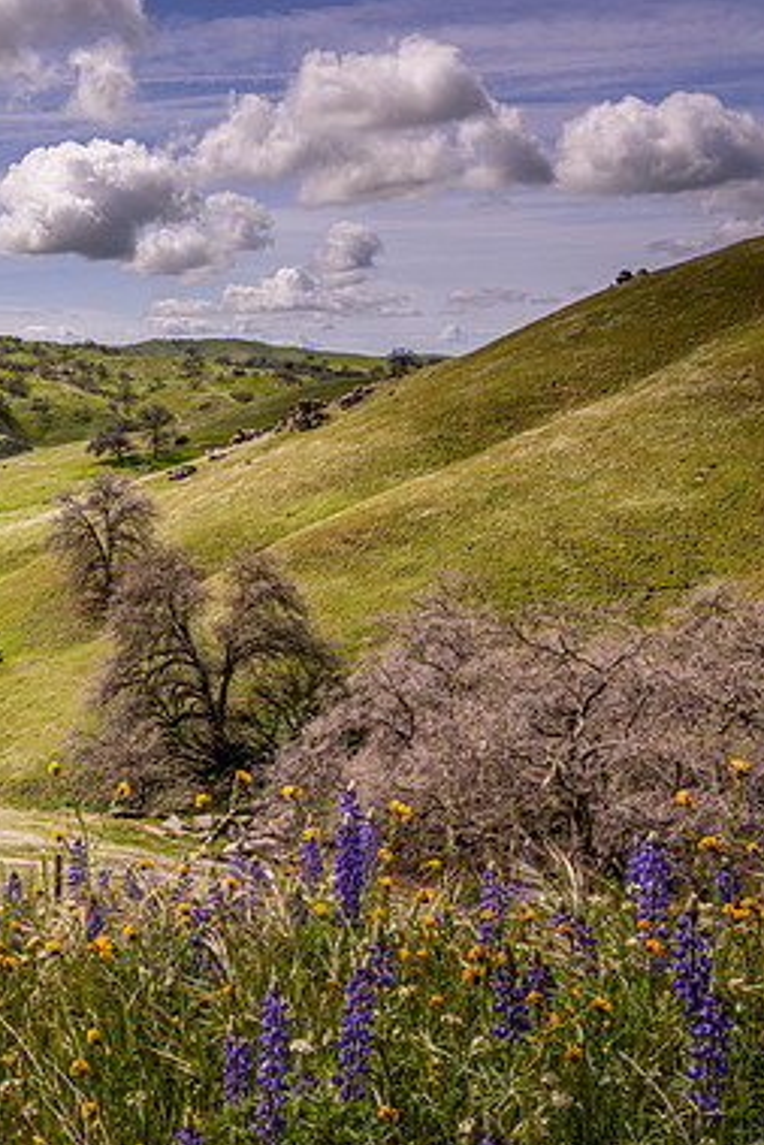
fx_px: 1240
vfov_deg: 49.5
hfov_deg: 31.0
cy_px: 582
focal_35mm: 39
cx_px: -51
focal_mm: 25.5
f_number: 13
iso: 64
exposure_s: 1/30
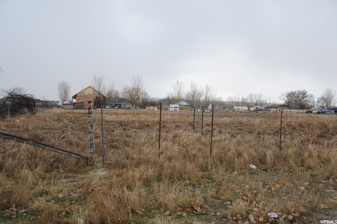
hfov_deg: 57.3
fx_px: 309
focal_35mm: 33
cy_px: 112
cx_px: 168
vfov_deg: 39.9
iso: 400
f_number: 3.8
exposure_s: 1/640
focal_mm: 22
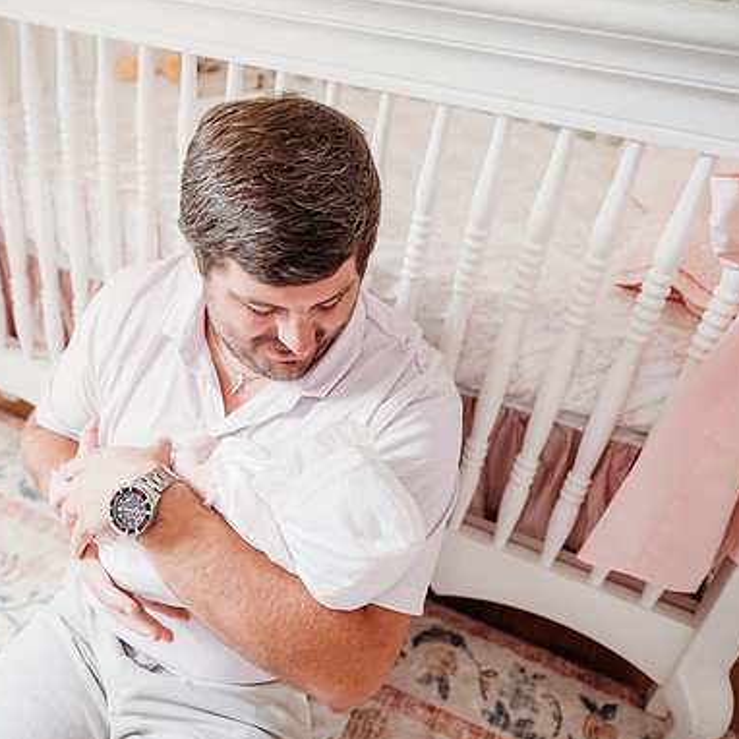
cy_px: 369
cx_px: 259
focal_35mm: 31
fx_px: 749
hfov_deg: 51.7
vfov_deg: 52.5
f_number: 2.8
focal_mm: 24
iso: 1000
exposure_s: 1/200
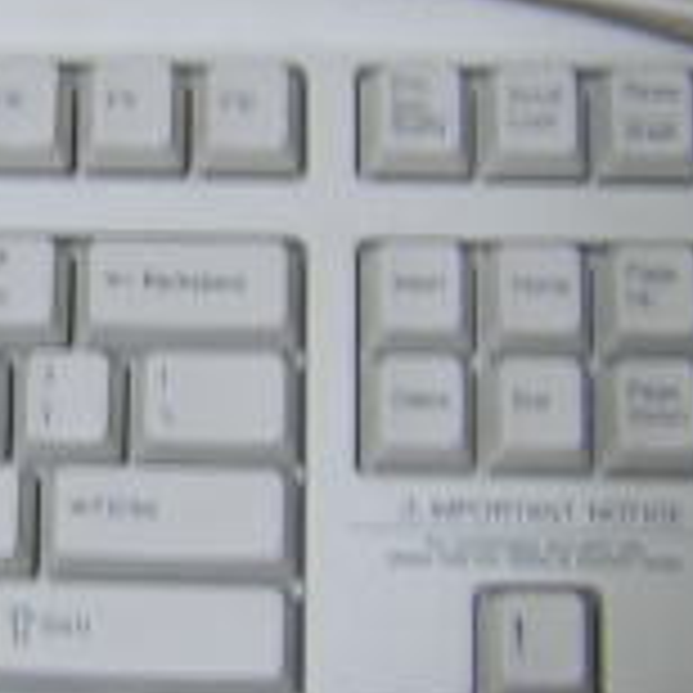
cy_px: 198
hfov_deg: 12.9
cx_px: -108
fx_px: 2990
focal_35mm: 132
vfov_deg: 13.2
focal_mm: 4.7
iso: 102
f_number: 2.6
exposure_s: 1/3.7
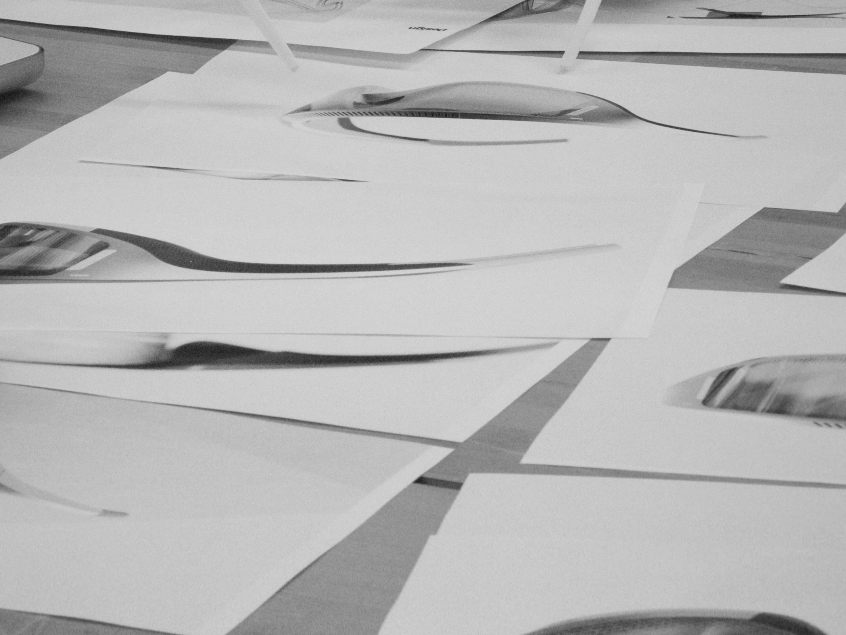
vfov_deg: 7.8
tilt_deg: -16.8
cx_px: 384
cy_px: 52
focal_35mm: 189
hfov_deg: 10.5
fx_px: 4619
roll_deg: +3.7
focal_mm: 16.89
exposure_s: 1/120
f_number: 2.8
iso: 200
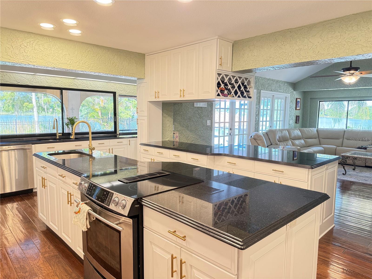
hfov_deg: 71.6
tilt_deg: -6.2
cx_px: 186
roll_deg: -1.0
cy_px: 140
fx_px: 258
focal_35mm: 24
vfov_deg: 56.8
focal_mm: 6.76
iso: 400
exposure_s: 1/60
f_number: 1.78
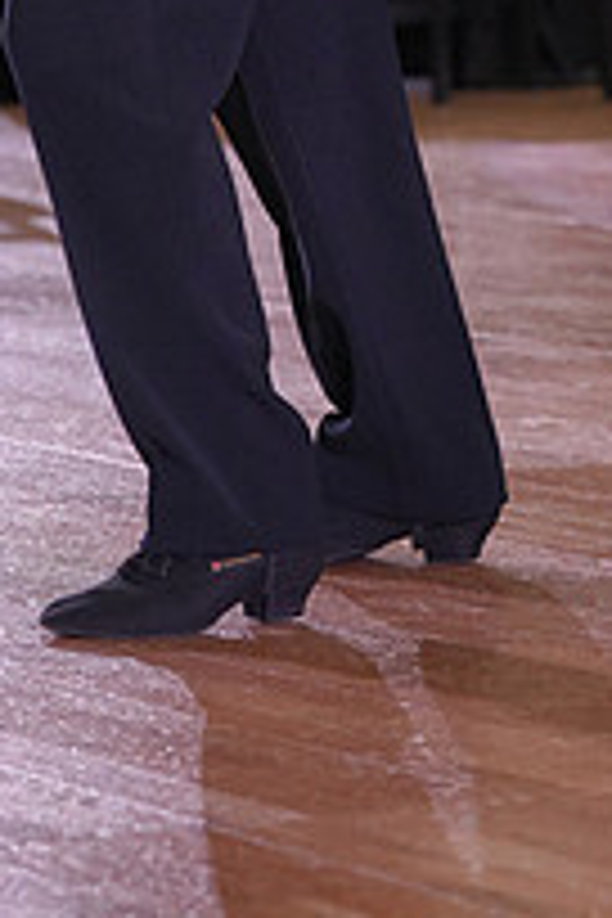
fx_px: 7751
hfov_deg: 4.5
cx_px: 682
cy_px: -369
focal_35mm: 304
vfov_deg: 6.7
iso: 1600
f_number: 4
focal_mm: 107
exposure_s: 1/500
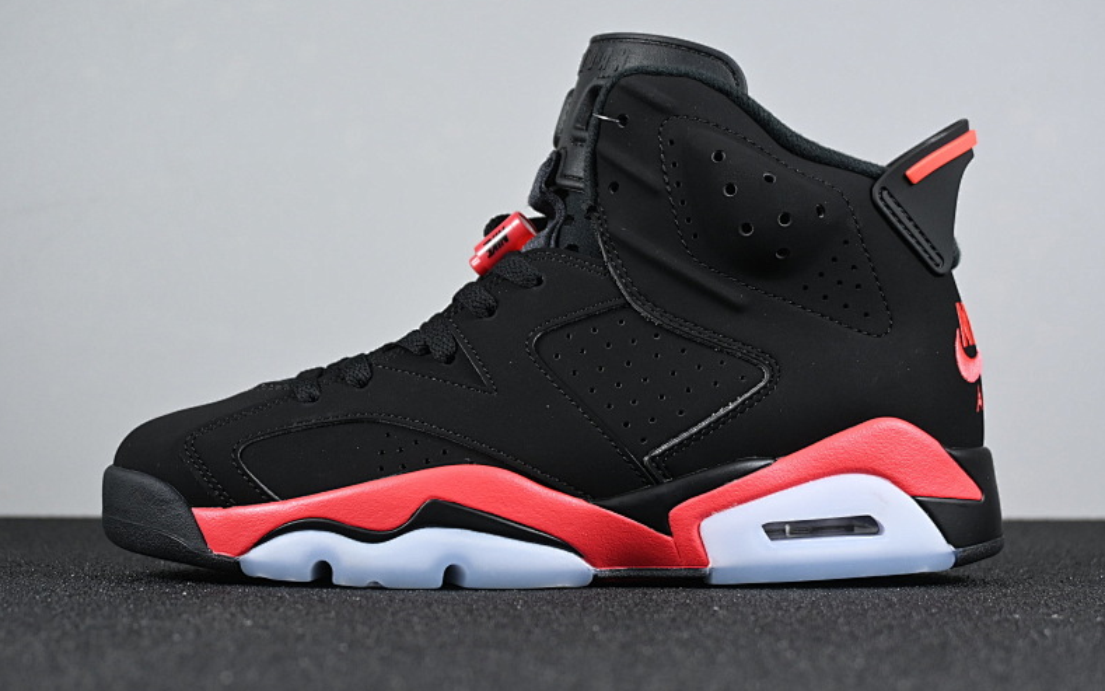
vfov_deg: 20.5
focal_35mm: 64
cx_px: 553
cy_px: 330
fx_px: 1913
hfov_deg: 32.2
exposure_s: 1/125
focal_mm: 41
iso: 640
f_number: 5.6
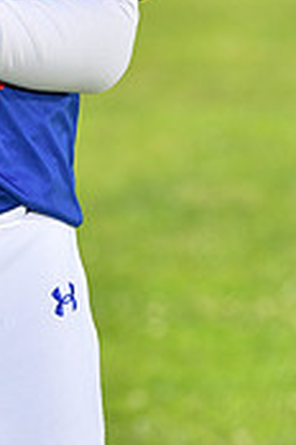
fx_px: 5550
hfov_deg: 3.1
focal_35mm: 450
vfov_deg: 4.6
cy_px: -194
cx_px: -80
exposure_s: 1/200
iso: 80
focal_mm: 135
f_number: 5.6
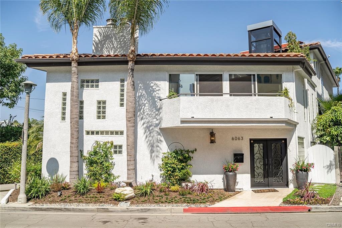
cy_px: 114
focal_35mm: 28
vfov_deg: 46.4
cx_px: 171
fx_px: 266
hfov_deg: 65.5
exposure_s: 1/1600
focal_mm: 28
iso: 100
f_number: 4.5
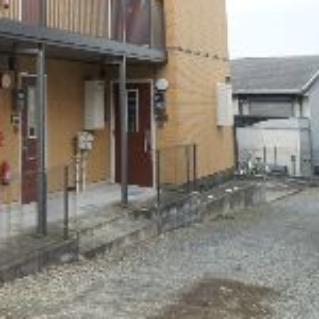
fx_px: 709
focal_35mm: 68
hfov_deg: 22.5
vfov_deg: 24.6
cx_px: -102
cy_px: 27
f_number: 9
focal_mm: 16
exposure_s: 1/500
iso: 1250
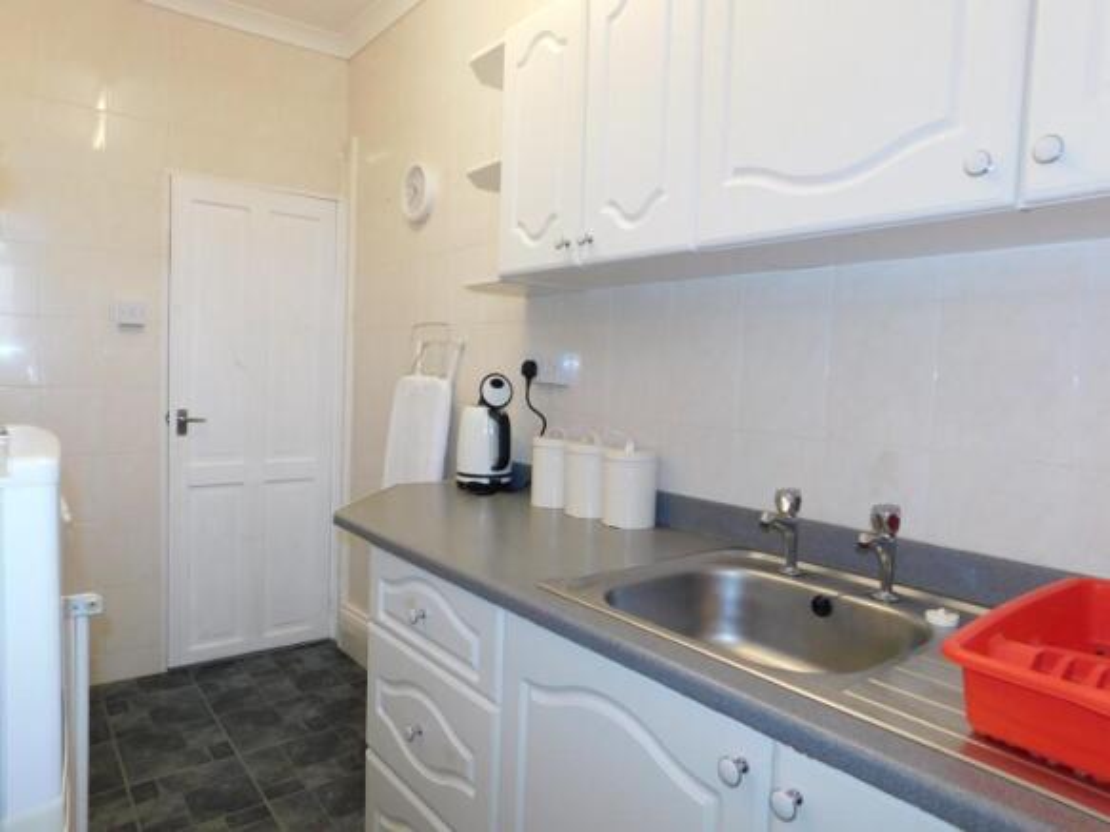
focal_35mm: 23
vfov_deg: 58.9
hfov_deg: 73.9
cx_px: 555
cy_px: 416
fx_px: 737
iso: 200
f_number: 3
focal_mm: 4
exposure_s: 1/30
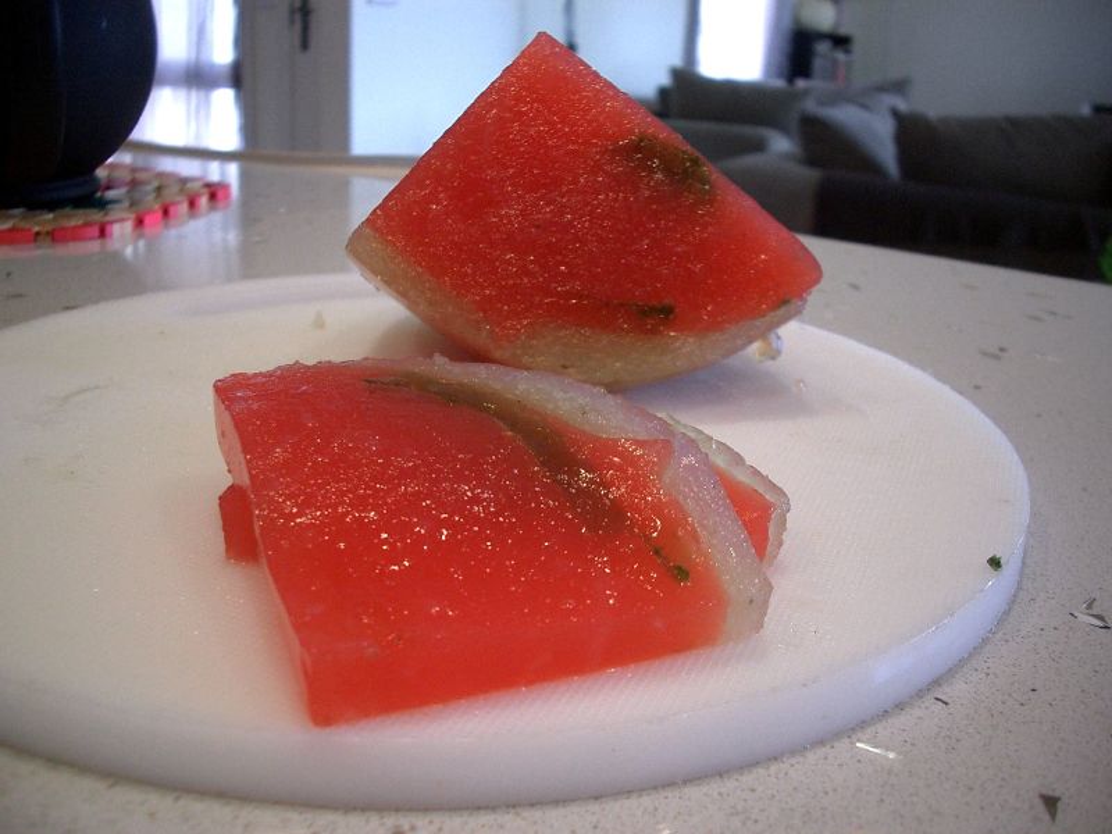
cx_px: 556
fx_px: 1124
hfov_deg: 52.6
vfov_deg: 40.7
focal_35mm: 35
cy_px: 417
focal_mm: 5.8
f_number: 2.6
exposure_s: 1/30
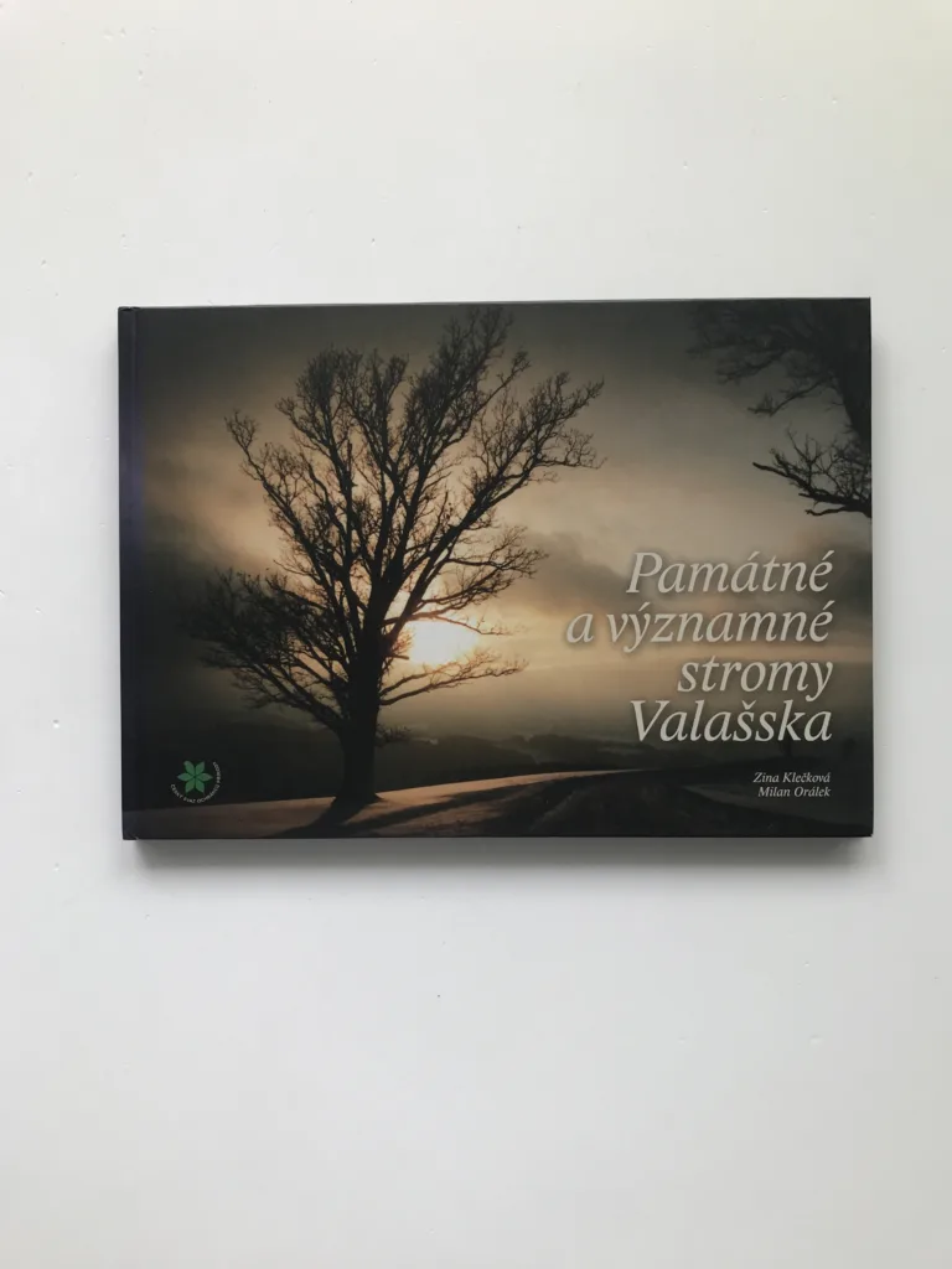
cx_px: 476
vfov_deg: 63.4
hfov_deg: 49.7
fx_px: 1027
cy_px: 634
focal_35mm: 28
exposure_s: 1/167
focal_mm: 3.99
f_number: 1.8
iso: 20
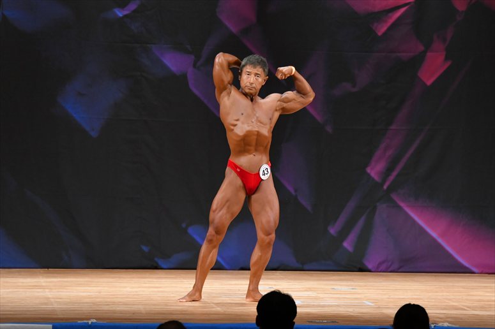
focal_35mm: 240
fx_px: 3298
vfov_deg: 5.7
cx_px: 248
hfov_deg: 8.6
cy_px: 164
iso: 3200
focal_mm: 160
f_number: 5.6
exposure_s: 1/400
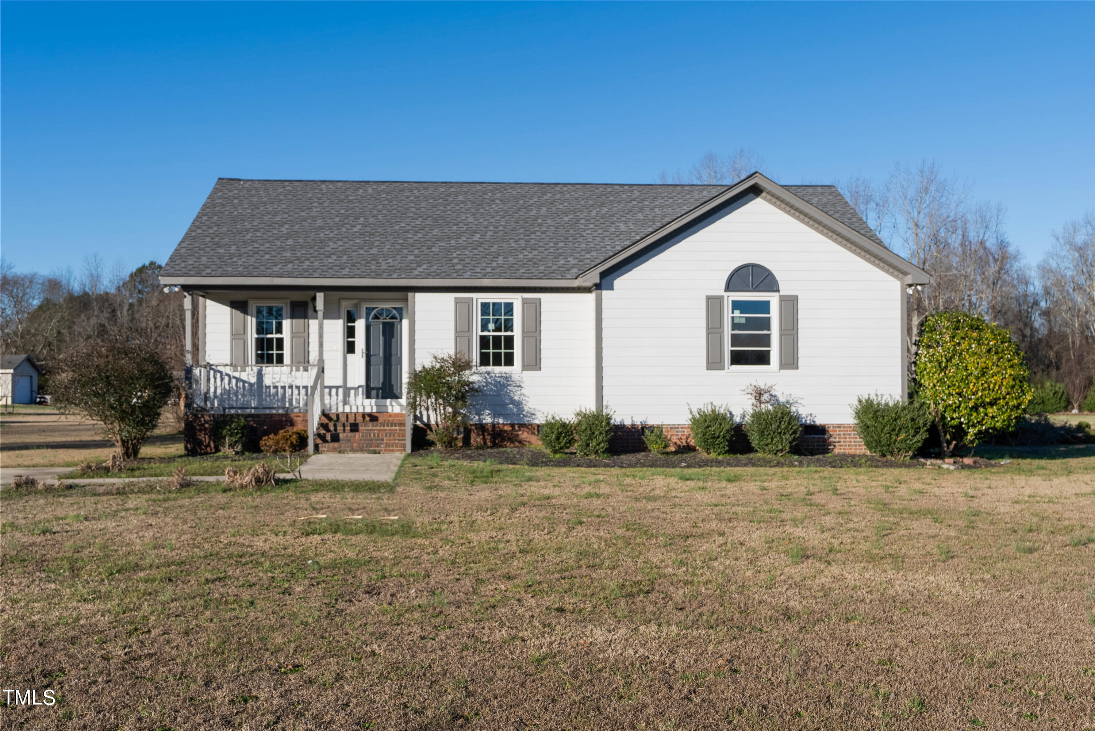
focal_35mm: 35
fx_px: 1065
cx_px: 548
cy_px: 366
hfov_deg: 54.4
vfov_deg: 37.9
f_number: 7.1
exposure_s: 1/500
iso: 200
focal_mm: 35
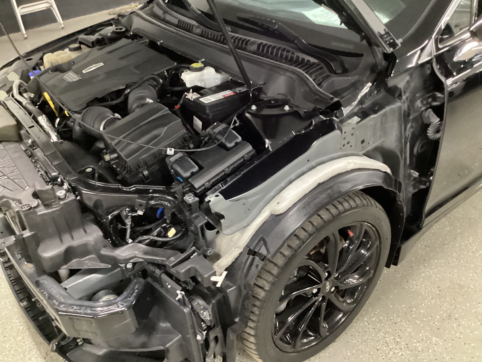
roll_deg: +2.7
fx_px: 432
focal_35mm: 31
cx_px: 241
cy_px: 181
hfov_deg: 58.4
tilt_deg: -34.4
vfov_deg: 45.4
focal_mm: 3.3
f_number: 2.4
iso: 800
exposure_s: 1/24
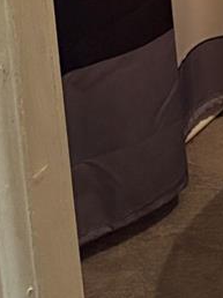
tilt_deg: -10.1
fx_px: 1334
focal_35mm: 155
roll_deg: +1.7
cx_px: 458
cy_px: -493
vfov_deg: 10.4
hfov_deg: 9.0
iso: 320
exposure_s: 1/60
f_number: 1.6
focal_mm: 5.96
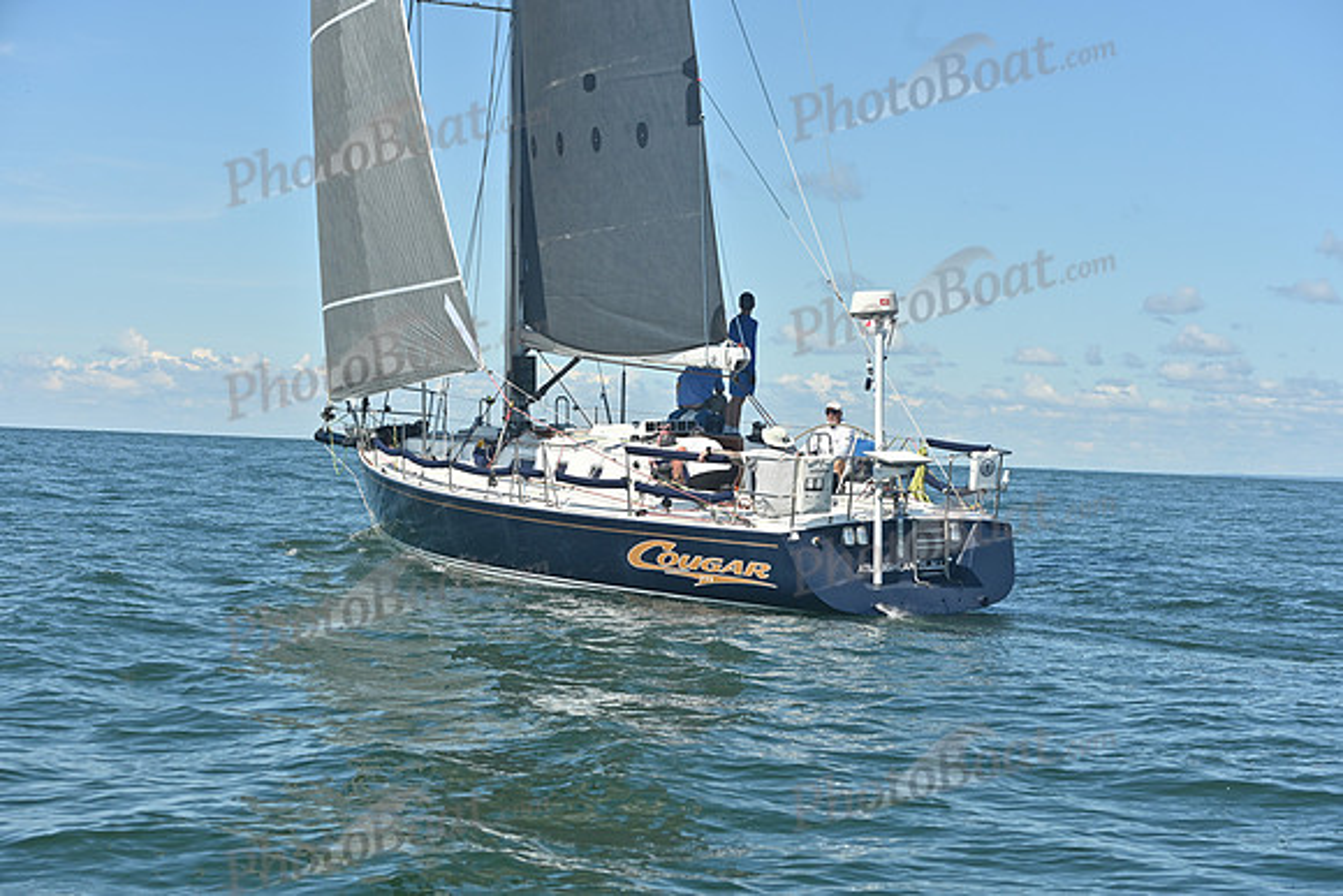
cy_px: 448
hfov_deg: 27.0
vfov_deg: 18.2
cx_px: 672
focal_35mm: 75
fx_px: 2798
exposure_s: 1/1600
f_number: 6.3
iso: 250
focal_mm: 75
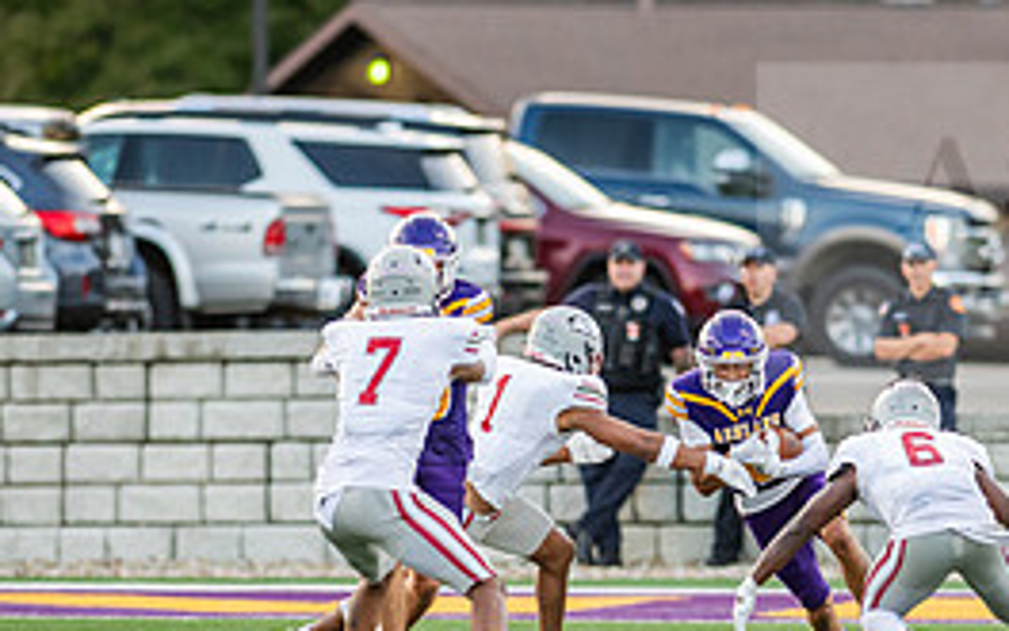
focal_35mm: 673
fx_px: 18507
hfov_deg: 3.1
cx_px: 642
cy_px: 526
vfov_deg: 2.0
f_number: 3.2
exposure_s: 1/1000
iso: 1250
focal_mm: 300
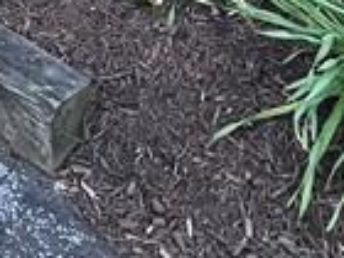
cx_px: -329
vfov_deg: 10.2
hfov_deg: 16.3
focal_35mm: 95
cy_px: -565
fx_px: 944
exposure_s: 1/135
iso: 32
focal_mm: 1.57
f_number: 1.8
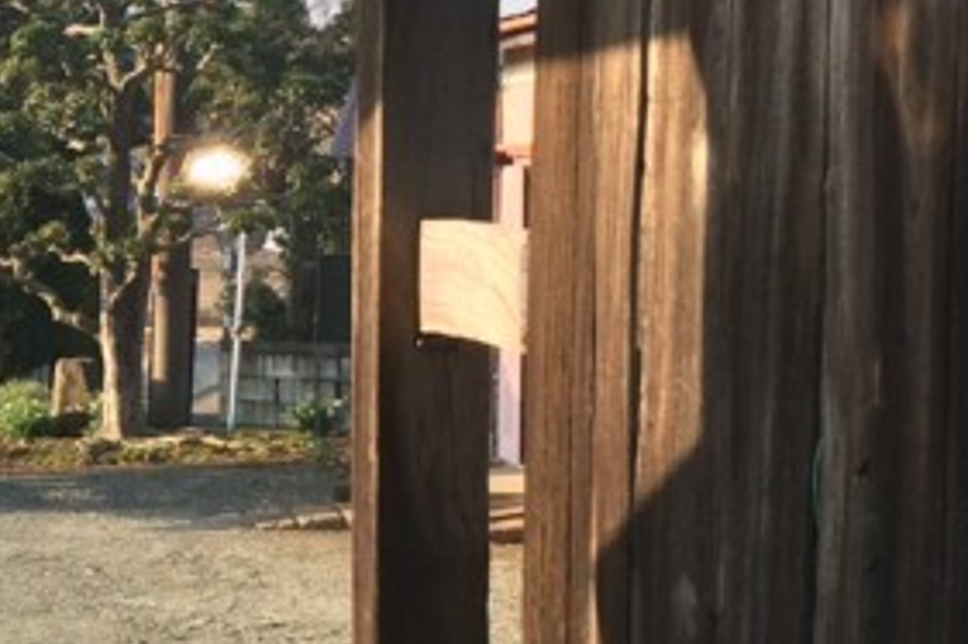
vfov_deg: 12.4
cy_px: 437
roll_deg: +1.1
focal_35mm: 110
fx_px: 2956
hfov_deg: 17.0
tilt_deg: -6.2
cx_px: -448
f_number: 2.2
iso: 32
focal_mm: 4.15
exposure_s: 1/513
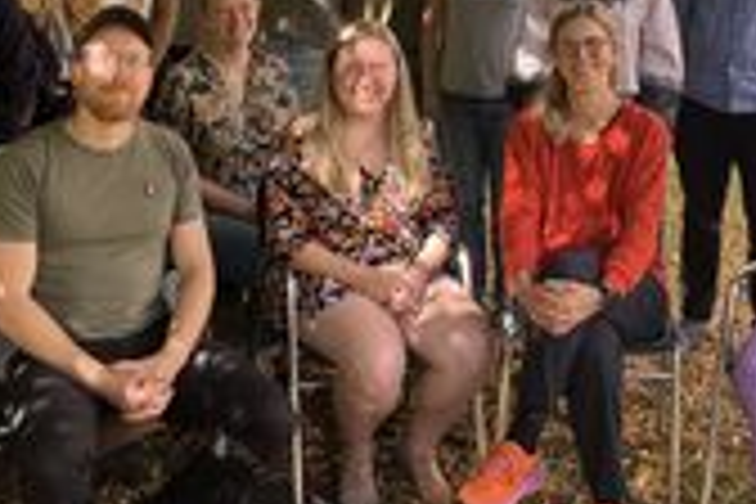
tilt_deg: -7.4
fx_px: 1323
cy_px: 97
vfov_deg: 21.3
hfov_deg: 31.9
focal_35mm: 63
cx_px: 374
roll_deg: -1.1
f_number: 1.6
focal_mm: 4.2
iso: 32
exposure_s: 1/309
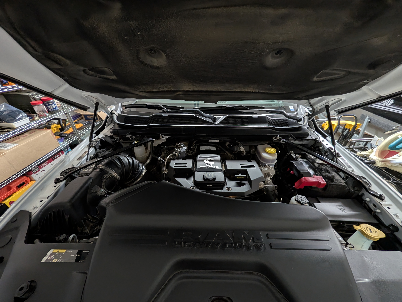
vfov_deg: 94.6
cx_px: 201
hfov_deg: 110.5
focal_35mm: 12
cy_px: 151
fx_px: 140
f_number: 1.7
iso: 128
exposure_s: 1/24
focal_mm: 2.02
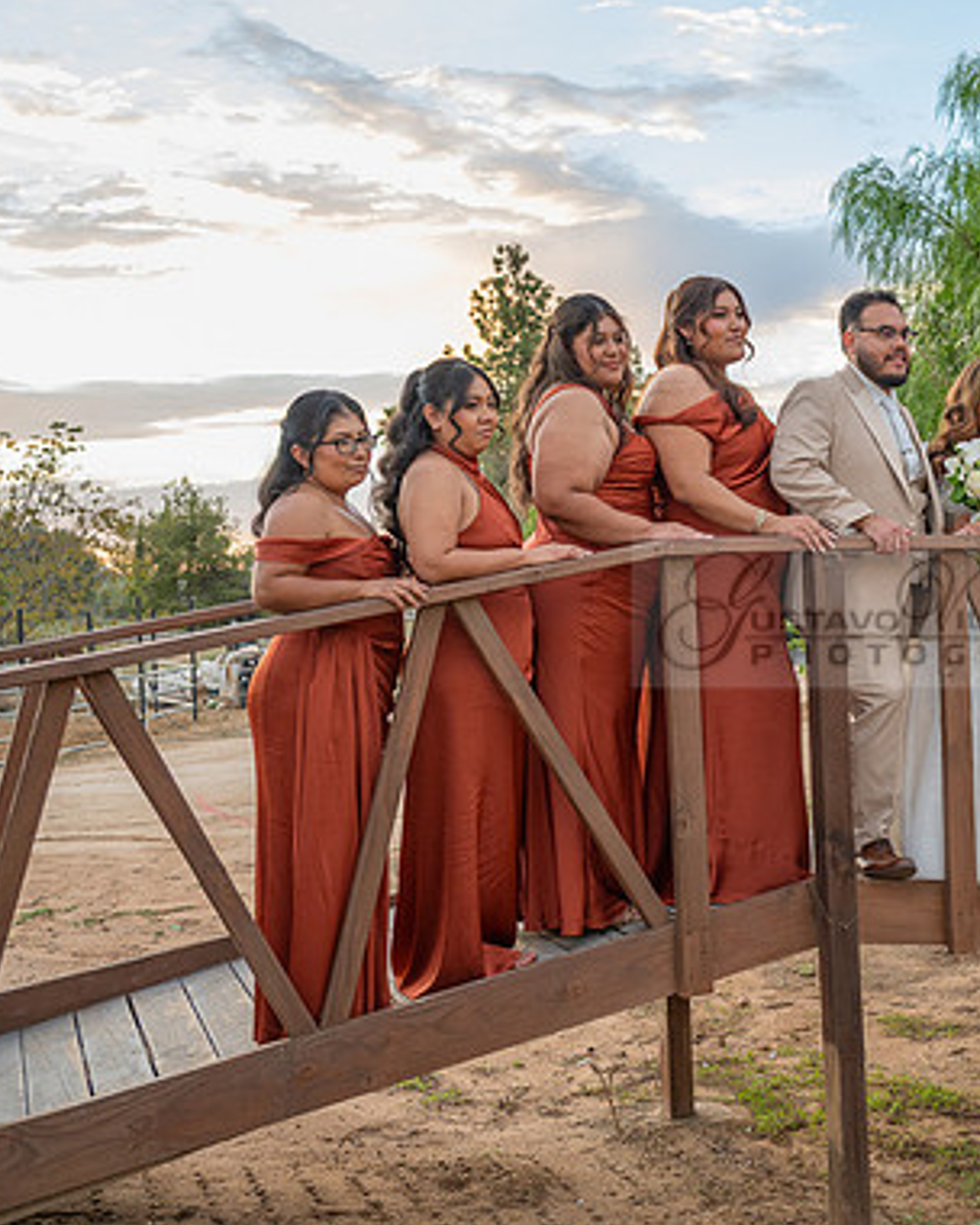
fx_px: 1740
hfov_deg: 29.9
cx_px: 912
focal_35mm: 48
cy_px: 611
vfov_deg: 38.8
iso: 500
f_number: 4
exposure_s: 1/200
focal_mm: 33.5
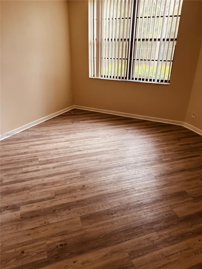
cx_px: 101
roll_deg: -0.4
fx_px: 187
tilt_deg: -25.3
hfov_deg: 56.8
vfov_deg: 71.6
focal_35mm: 24
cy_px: 134
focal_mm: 6.76
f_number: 1.78
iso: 640
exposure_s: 1/60
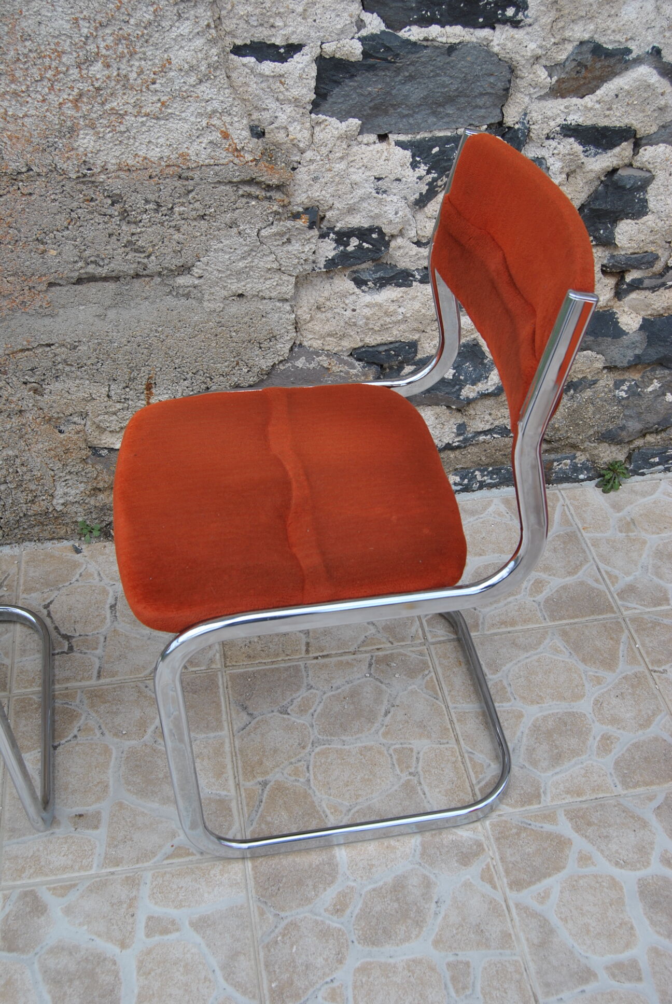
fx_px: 1089
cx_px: 336
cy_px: 502
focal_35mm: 39
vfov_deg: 49.5
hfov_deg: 34.3
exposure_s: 1/200
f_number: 7.1
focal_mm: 26
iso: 100
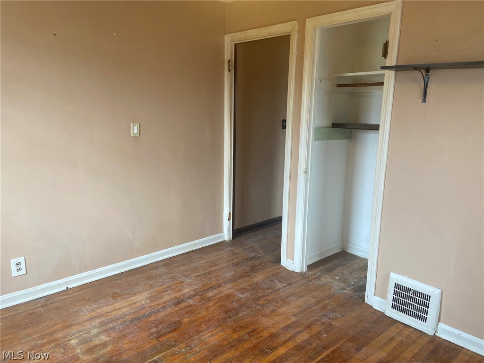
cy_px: 182
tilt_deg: -11.5
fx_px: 364
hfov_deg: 67.3
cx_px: 242
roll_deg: -0.8
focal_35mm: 26
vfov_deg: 53.1
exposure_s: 1/120
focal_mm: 4.25
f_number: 1.8
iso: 125
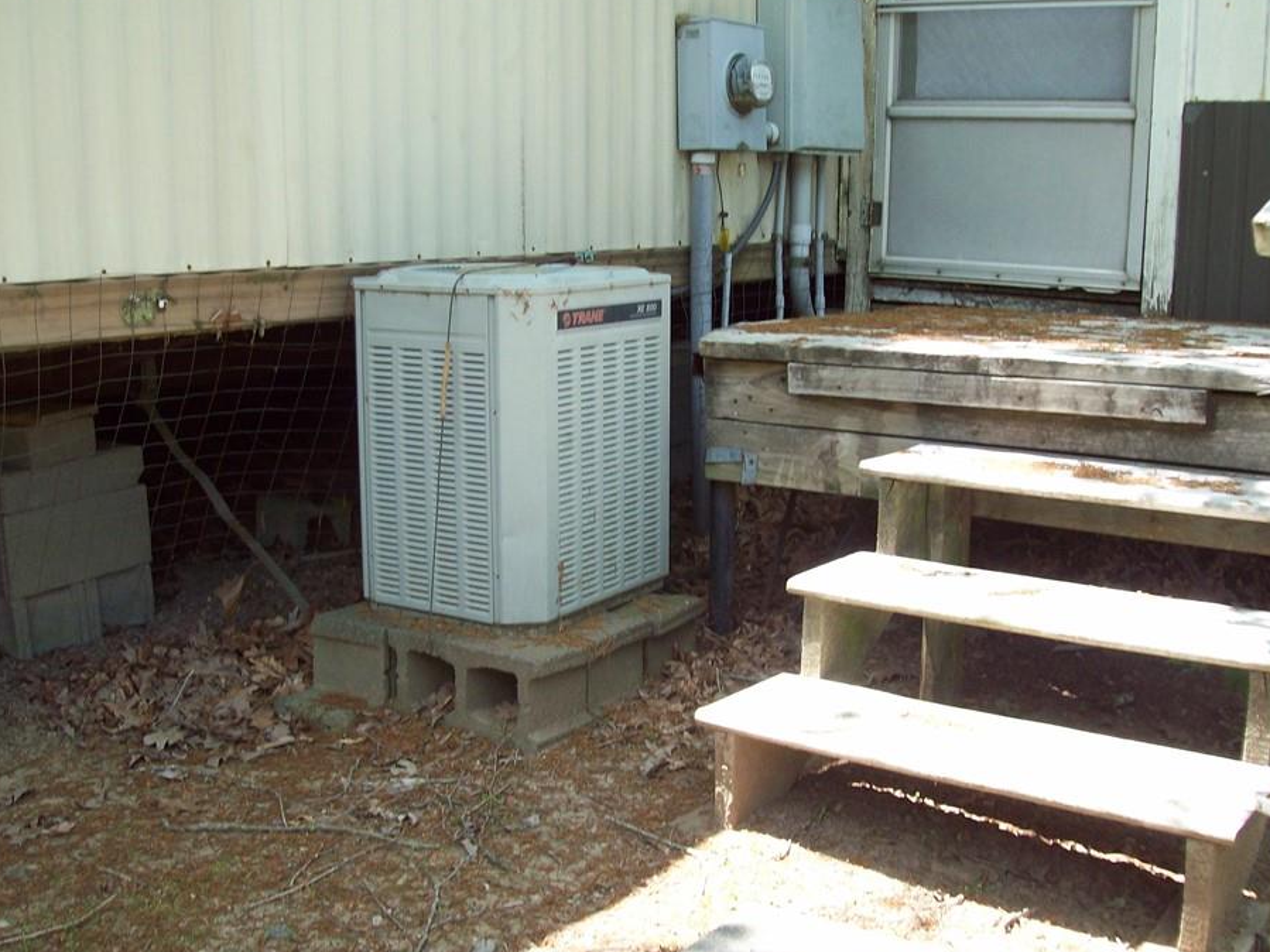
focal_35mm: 41
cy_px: 455
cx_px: 648
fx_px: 1504
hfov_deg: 45.8
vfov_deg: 35.1
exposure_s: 1/145
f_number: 2.7
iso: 80
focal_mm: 6
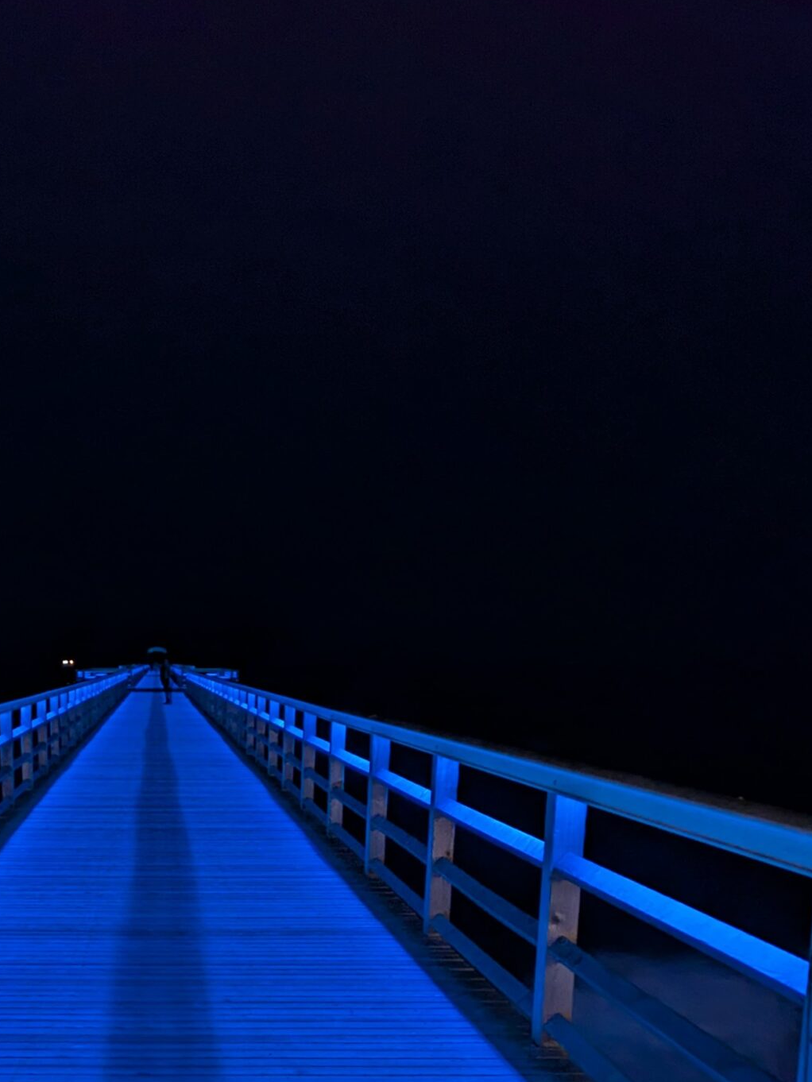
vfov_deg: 37.3
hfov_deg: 30.1
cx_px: 154
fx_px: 1470
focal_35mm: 47
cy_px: 1008
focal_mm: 5.43
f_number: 1.89
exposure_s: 1/16.7
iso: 836
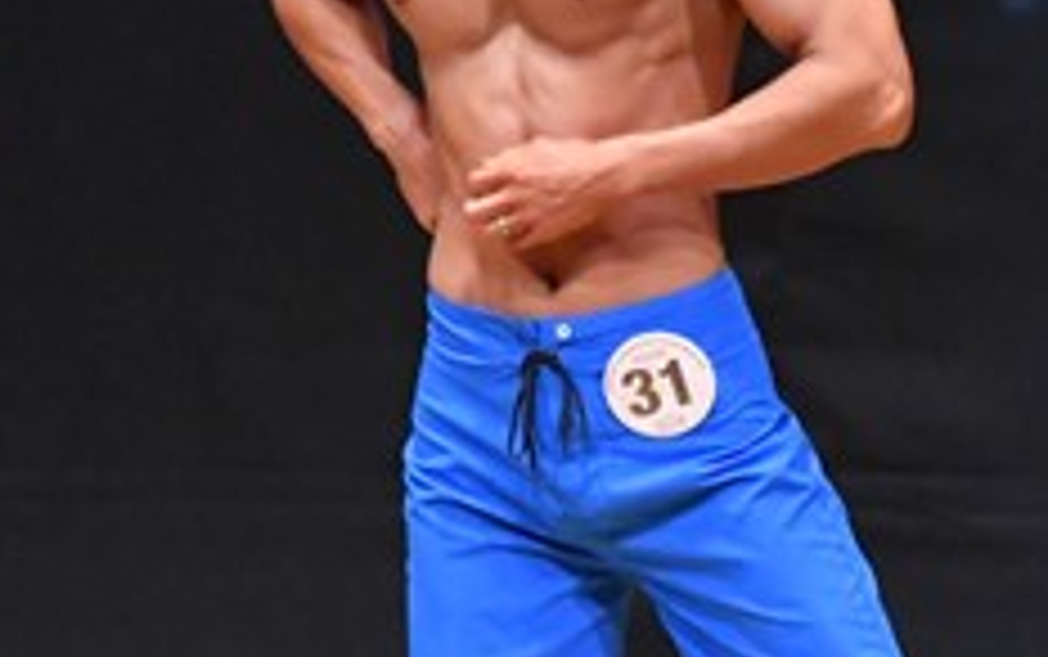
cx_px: 1046
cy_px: 495
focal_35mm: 913
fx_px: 26095
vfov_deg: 1.4
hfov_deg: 2.3
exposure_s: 1/400
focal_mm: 180
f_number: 5.6
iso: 8000
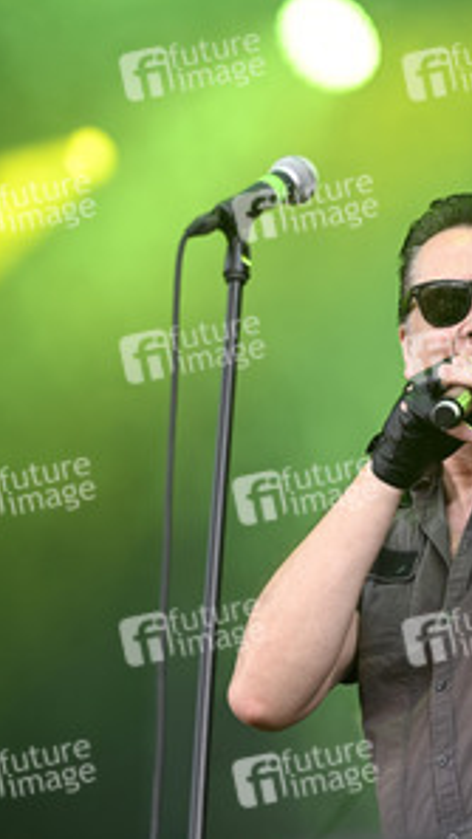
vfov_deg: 13.8
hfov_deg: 7.7
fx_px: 3472
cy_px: 421
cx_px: 513
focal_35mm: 156
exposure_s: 1/400
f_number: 2.8
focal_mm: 98
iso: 320
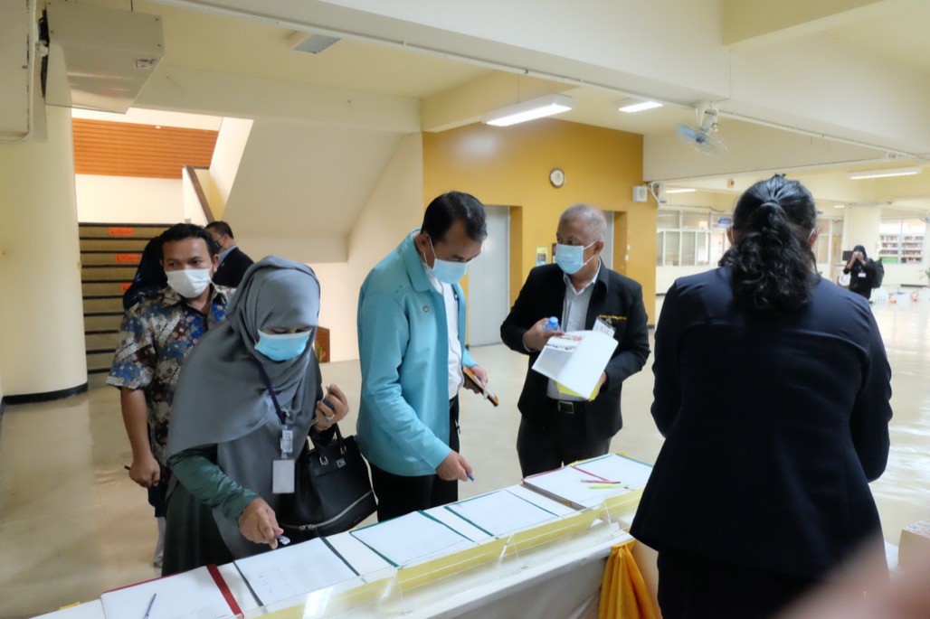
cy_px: 310
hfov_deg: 73.8
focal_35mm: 24
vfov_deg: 53.1
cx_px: 465
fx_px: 620
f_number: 3.5
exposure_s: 1/150
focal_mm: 16
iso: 6400
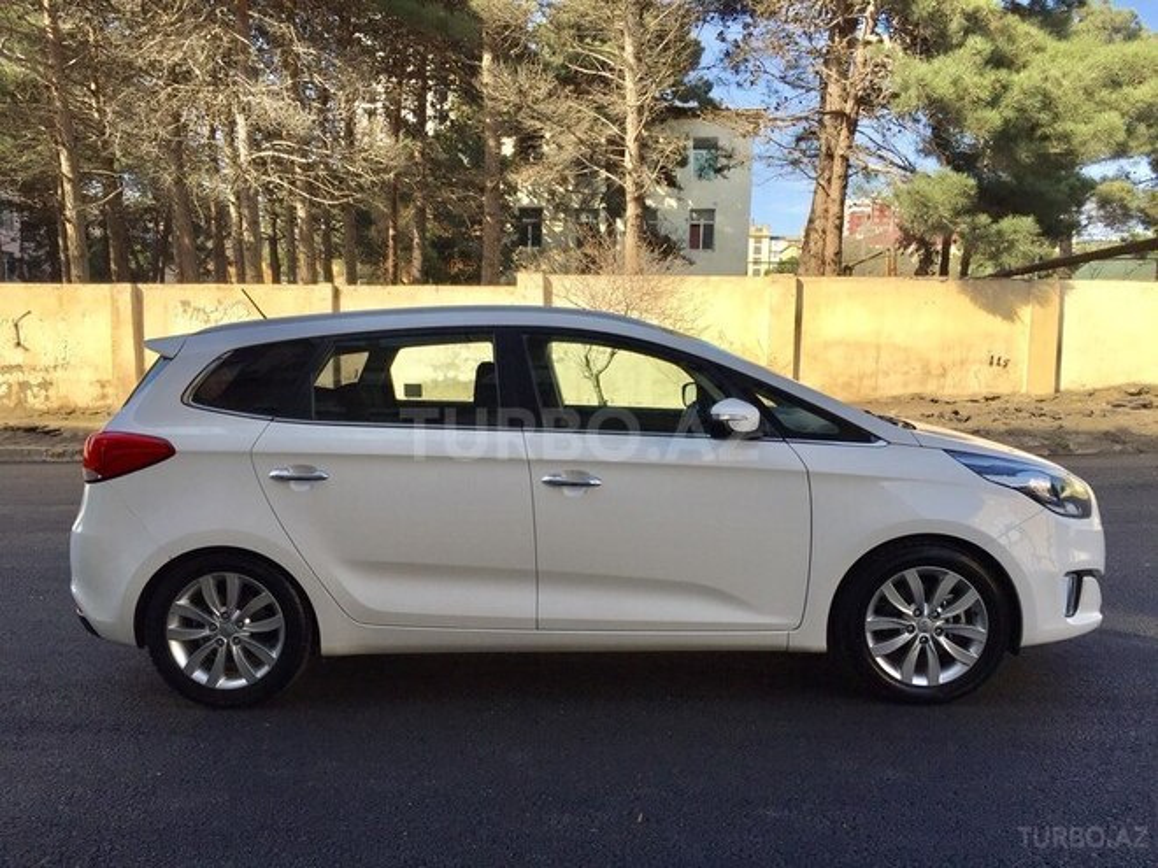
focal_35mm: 29
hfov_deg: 61.7
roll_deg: -1.0
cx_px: 579
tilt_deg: -4.7
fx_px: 970
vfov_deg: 48.2
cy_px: 434
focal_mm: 4.15
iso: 32
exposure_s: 1/1068
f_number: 2.2
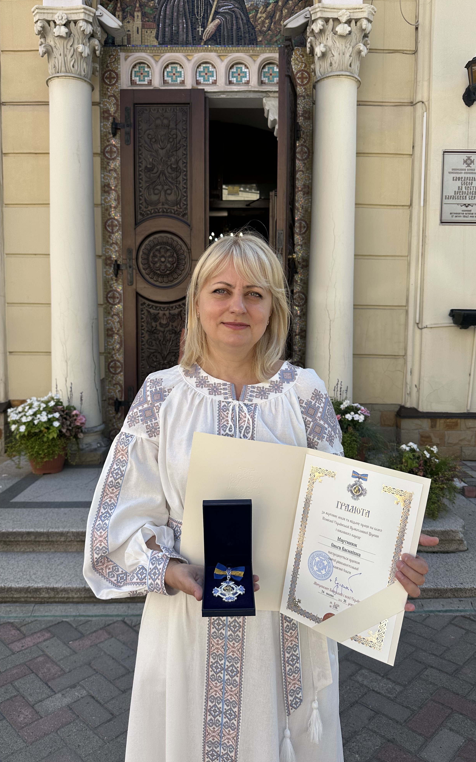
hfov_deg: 47.6
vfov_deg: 70.4
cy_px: 378
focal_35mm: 26
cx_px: 228
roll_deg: -2.0
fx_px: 540
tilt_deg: -3.2
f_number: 1.78
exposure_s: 1/1845
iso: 80
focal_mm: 6.86
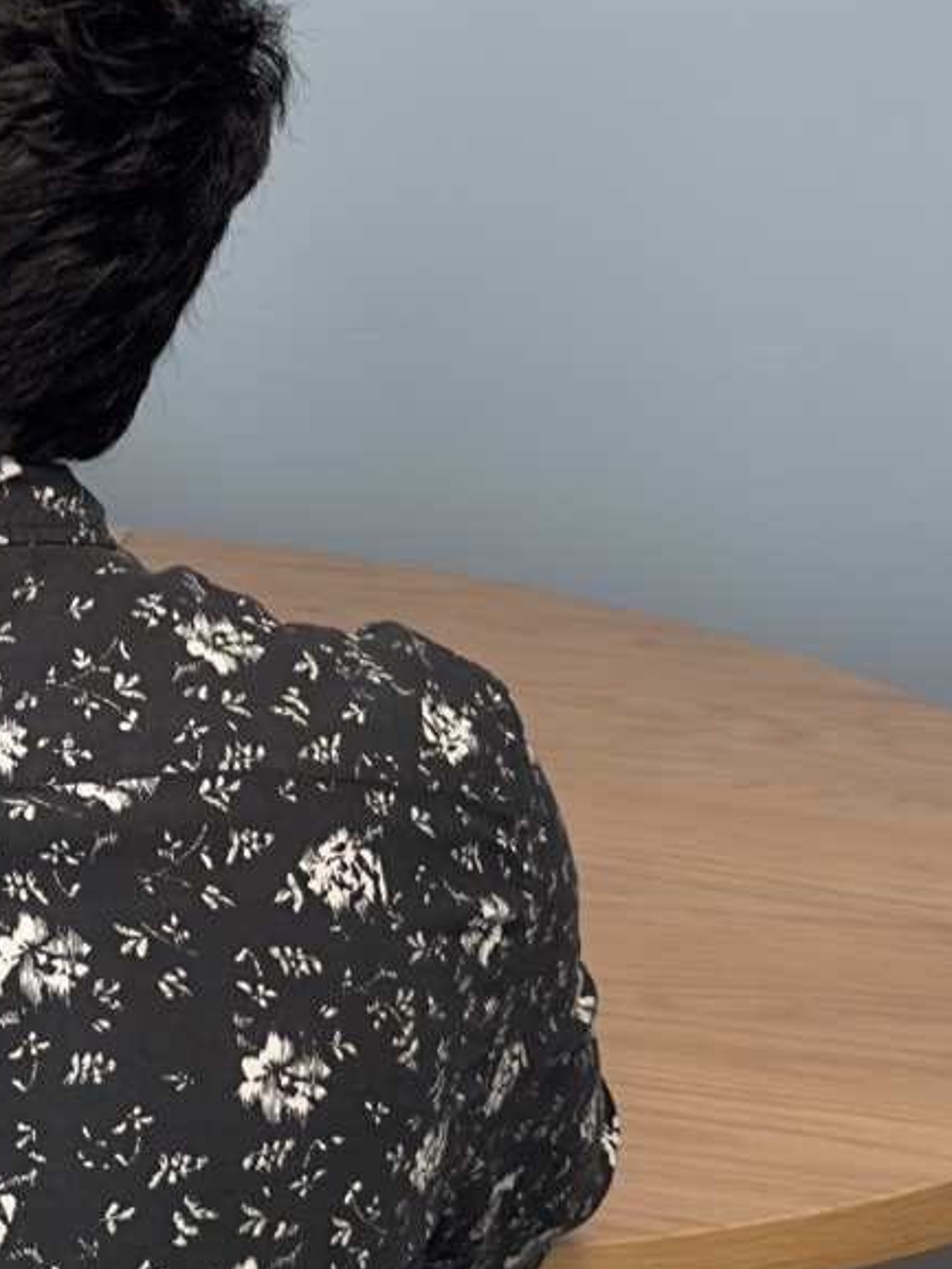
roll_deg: +0.5
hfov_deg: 12.6
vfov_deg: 18.1
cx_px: -824
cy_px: 18
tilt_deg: -7.0
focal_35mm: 106
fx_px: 3885
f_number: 1.78
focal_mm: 6.86
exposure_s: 1/105
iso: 125
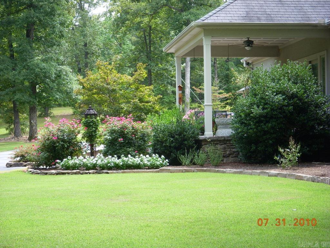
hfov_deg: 25.7
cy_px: 124
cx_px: 165
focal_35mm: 76
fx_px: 725
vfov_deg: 19.4
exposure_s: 1/80
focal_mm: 12.6
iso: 100
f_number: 3.8
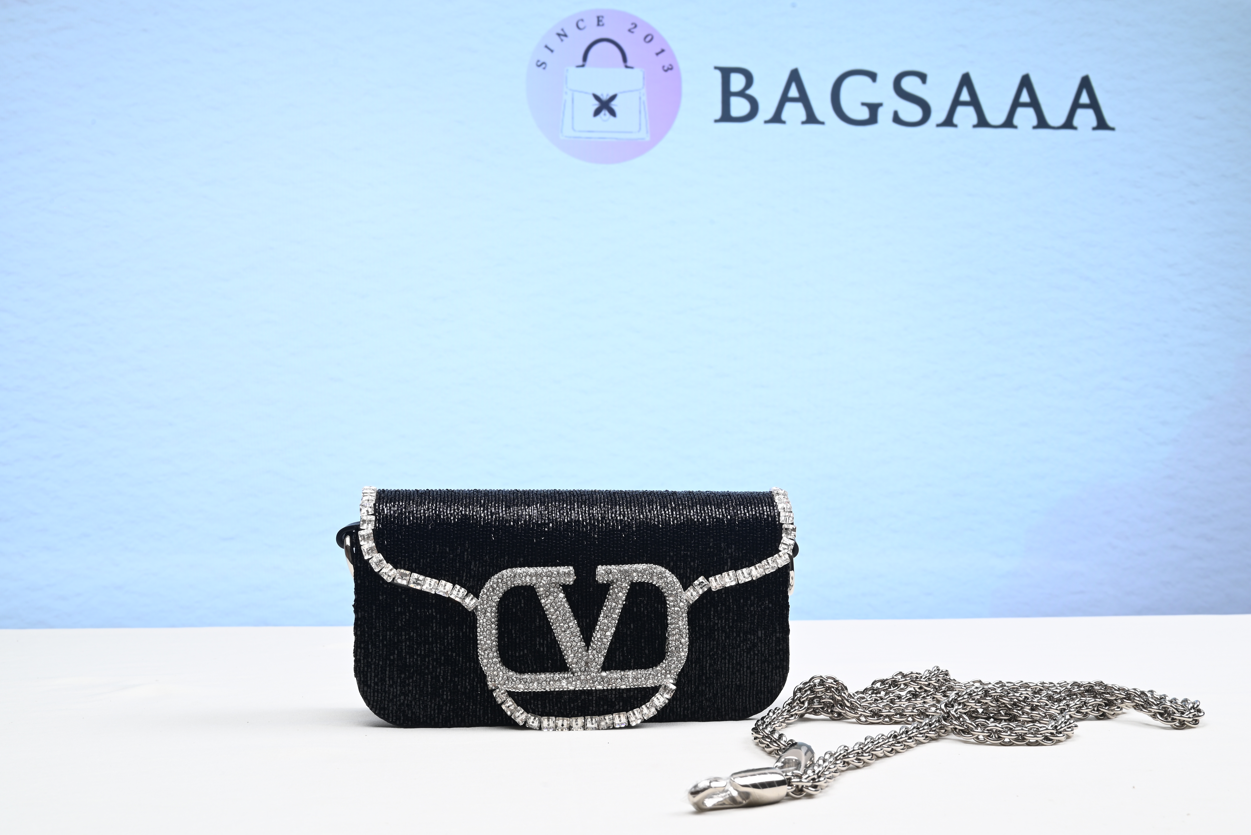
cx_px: 626
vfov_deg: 32.7
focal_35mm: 41
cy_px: 418
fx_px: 1425
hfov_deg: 47.4
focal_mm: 41
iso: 100
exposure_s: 1/2
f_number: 16
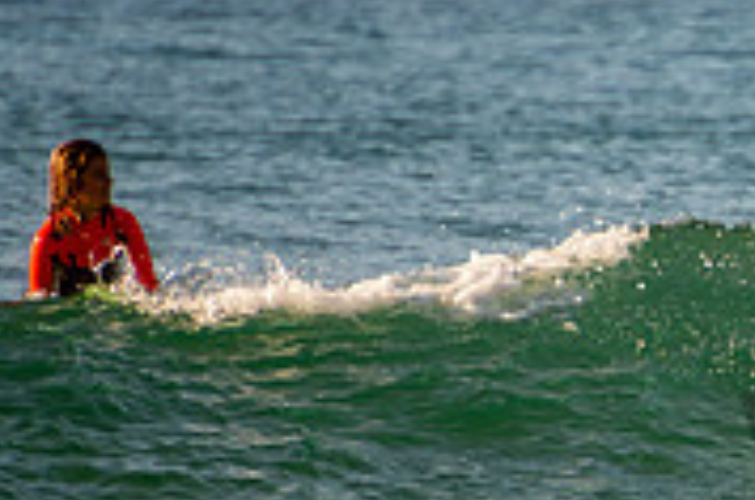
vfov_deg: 0.7
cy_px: 422
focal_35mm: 1959
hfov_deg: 1.1
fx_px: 41010
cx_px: 1179
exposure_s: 1/800
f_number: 5.6
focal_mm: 400
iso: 250
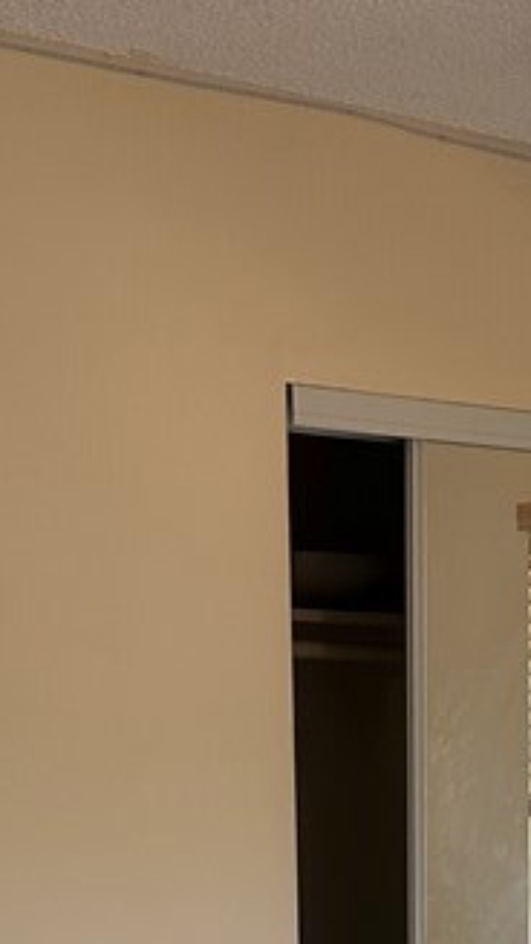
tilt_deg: -11.7
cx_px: 635
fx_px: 2052
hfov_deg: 14.3
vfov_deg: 23.6
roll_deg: -2.5
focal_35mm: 82
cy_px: 1132
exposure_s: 1/120
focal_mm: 6.86
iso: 200
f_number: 1.78
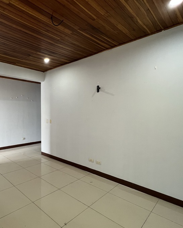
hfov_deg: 64.8
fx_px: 129
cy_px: 113
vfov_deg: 83.3
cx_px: 38
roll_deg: +0.0
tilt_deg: -0.4
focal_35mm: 19
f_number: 1.8
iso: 160
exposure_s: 1/60
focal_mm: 1.57
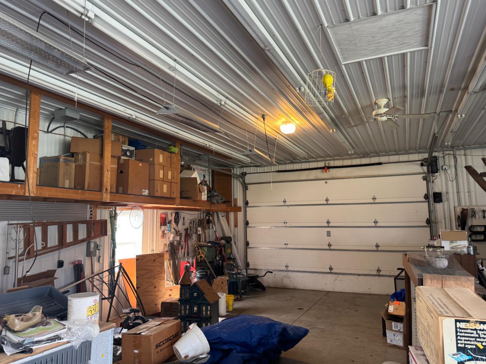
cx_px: 239
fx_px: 365
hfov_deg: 67.3
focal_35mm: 26
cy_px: 174
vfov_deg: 53.0
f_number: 1.78
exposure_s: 1/60
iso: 200
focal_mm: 6.76
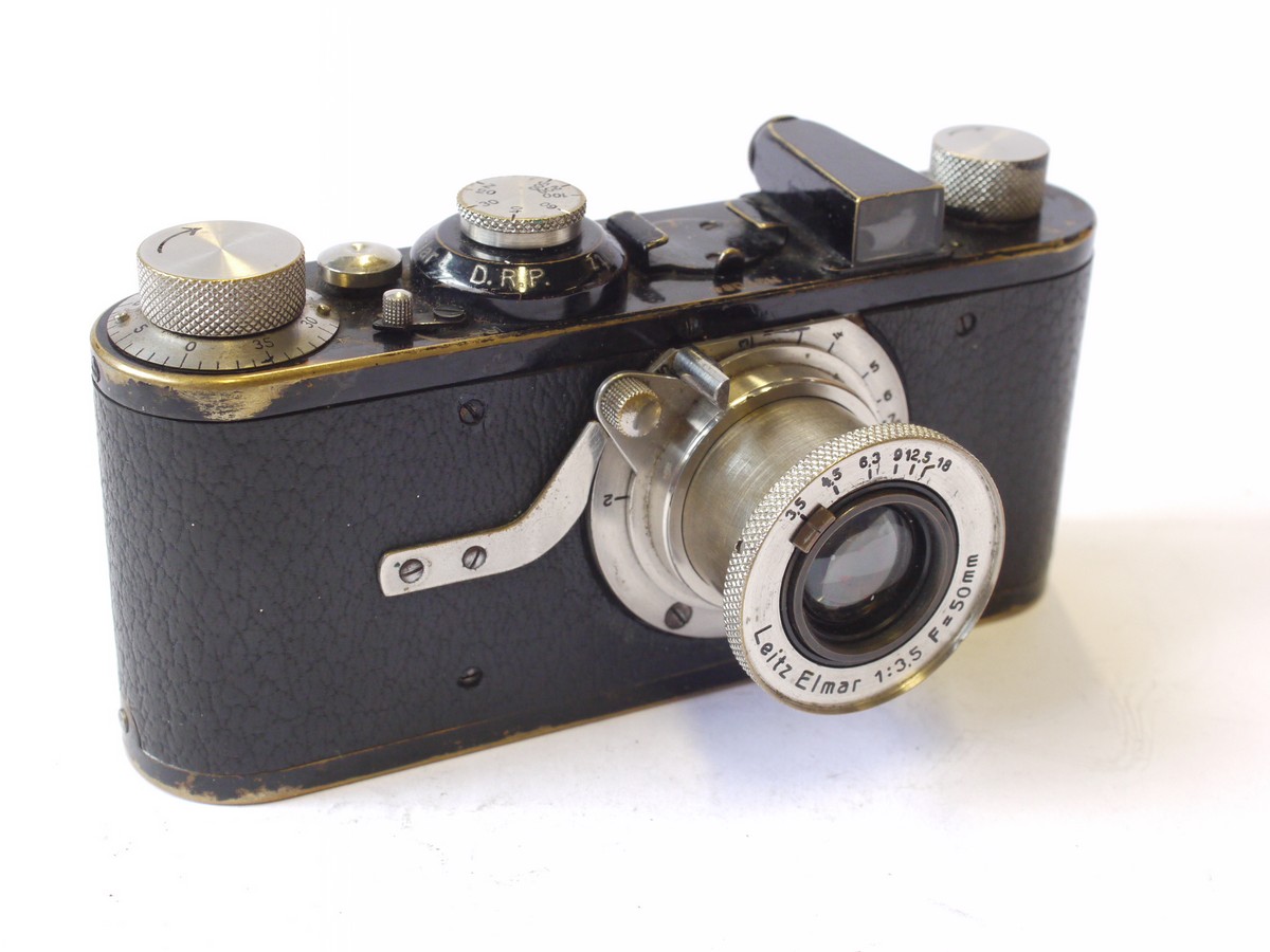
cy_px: 476
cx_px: 635
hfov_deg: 32.2
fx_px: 2201
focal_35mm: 60
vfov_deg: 24.4
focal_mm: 30
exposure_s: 1/50
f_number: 8
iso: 800
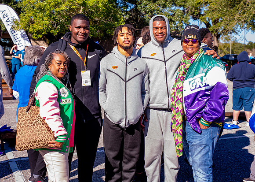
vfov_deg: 20.1
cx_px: 137
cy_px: 85
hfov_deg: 28.0
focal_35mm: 71
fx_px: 512
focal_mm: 55
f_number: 4
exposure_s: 1/200
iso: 100
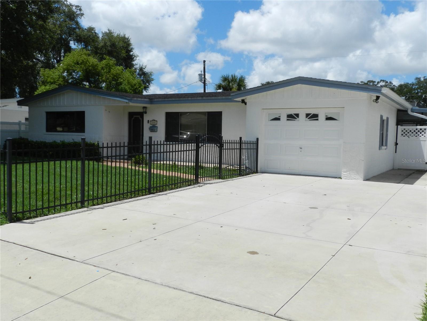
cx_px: 214
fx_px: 395
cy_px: 160
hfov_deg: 56.8
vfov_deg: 44.2
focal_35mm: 32
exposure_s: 1/800
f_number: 5.6
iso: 160
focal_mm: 5.6
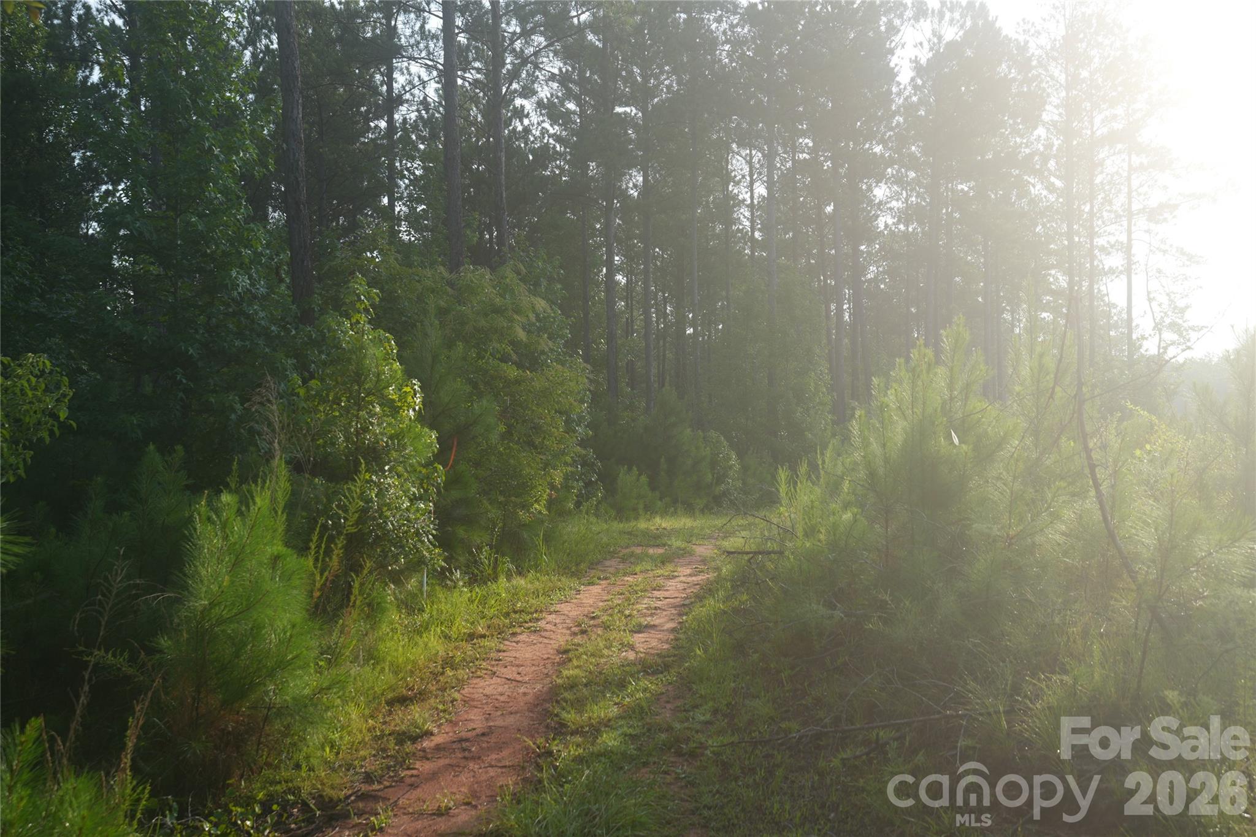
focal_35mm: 35
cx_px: 628
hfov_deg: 54.4
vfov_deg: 37.8
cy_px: 418
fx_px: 1221
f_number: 5.6
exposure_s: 1/160
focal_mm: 35
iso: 100
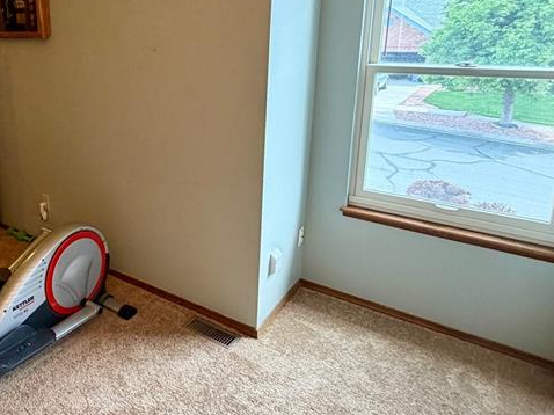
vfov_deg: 46.0
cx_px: 109
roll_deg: +2.9
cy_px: 137
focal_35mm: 30
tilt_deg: -15.6
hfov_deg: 55.6
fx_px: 480
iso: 250
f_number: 2.2
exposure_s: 1/60
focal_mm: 2.22
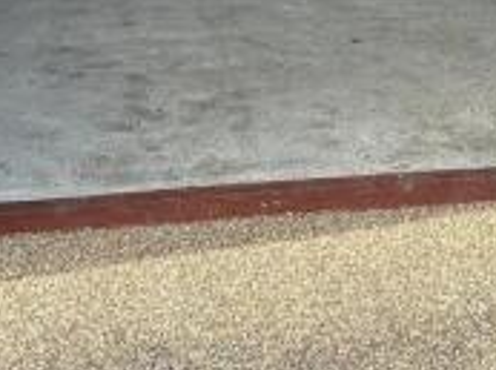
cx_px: 363
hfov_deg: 24.0
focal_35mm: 81
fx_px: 1158
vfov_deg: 16.2
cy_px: -225
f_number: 1.78
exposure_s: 1/516
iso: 80
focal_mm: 6.86
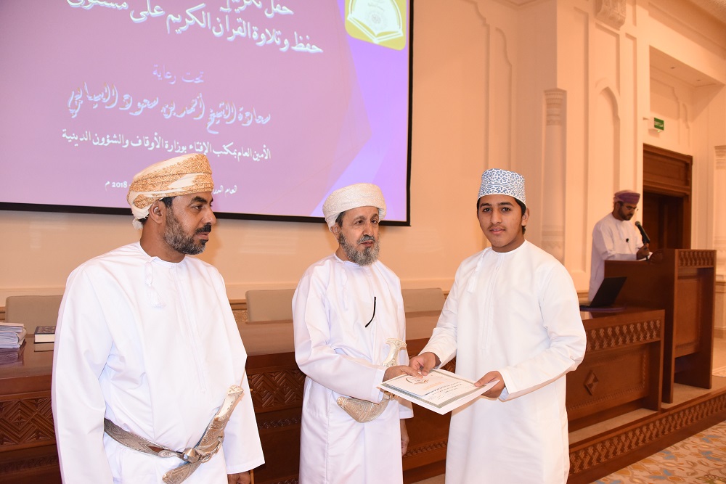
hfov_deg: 65.5
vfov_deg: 46.4
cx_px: 363
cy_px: 242
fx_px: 565
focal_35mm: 28
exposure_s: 1/250
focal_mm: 28
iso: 3600
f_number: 4.5
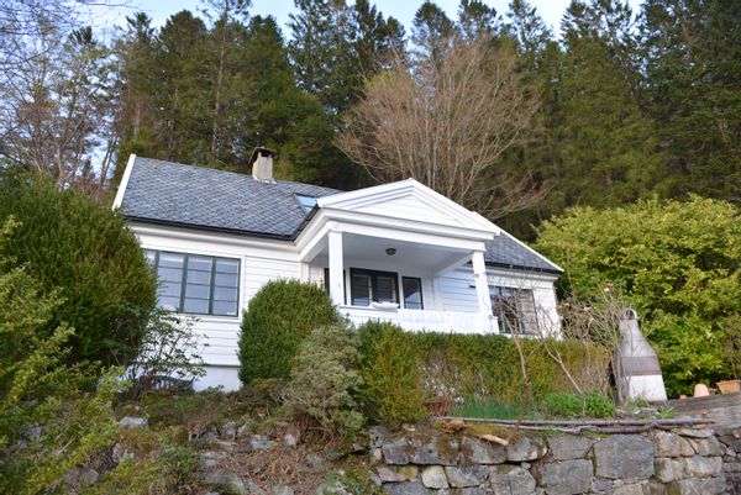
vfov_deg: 53.2
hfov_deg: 73.7
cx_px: 370
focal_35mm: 24
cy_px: 248
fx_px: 494
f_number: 4
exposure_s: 1/160
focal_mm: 24
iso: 400
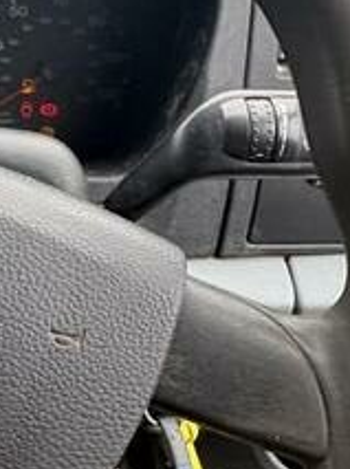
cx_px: -18
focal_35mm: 59
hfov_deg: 23.5
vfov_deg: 32.7
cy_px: 271
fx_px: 798
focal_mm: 2.22
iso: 100
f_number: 2.2
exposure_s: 1/140
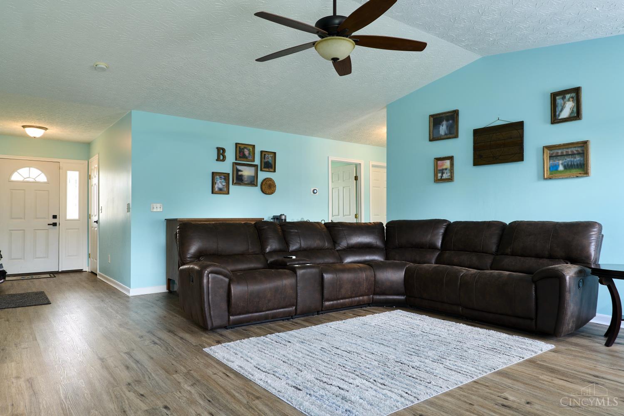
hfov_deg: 73.7
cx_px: 312
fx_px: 416
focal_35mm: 24
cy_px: 208
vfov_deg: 53.1
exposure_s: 1/15
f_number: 7.1
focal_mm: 24
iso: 800
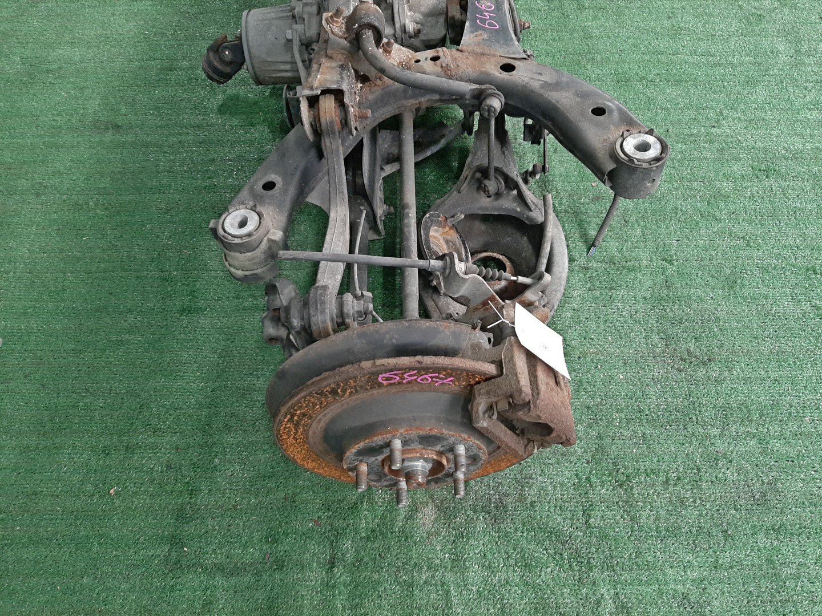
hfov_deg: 67.3
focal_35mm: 26
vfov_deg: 53.1
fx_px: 617
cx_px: 411
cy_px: 308
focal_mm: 3.93
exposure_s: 1/50
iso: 154
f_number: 1.7
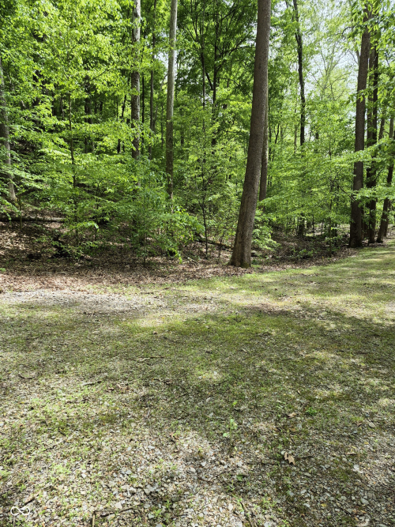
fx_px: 350
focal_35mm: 23
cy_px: 264
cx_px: 198
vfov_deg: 73.9
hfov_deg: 58.9
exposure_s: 1/395
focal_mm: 5.4
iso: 25
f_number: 1.8
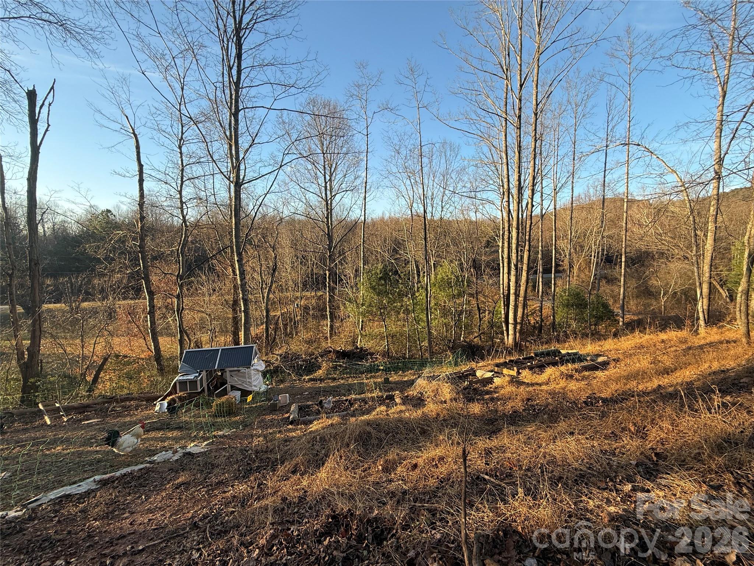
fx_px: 305
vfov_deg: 85.7
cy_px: 283
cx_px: 377
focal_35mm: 14
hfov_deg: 102.1
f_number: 2.2
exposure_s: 1/336
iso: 50
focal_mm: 2.22
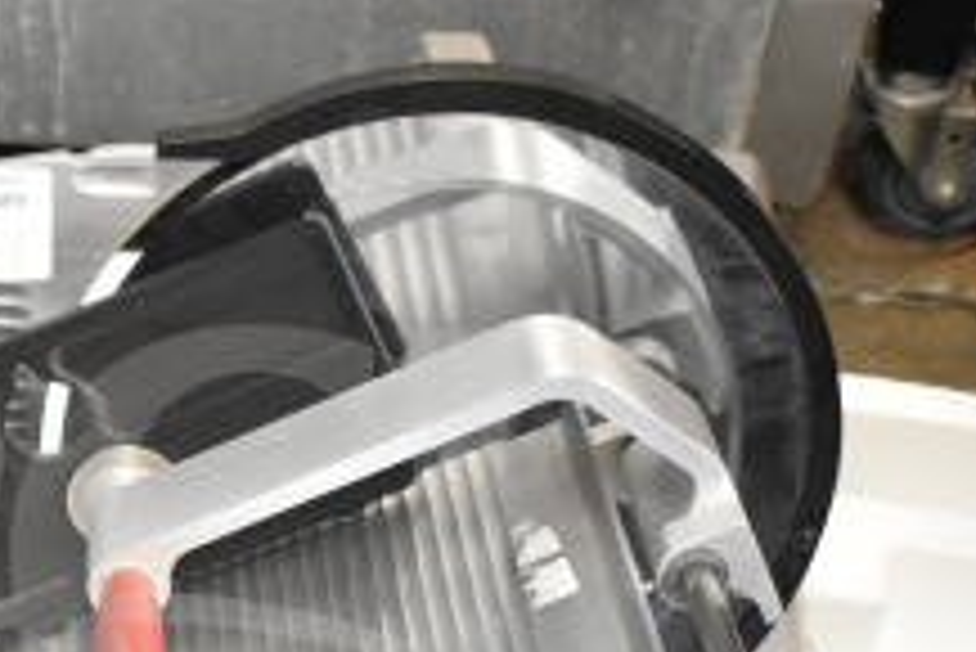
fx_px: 2859
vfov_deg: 12.8
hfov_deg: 19.1
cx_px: 117
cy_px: 686
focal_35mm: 105
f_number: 4
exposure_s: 1/40
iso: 2500
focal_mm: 25
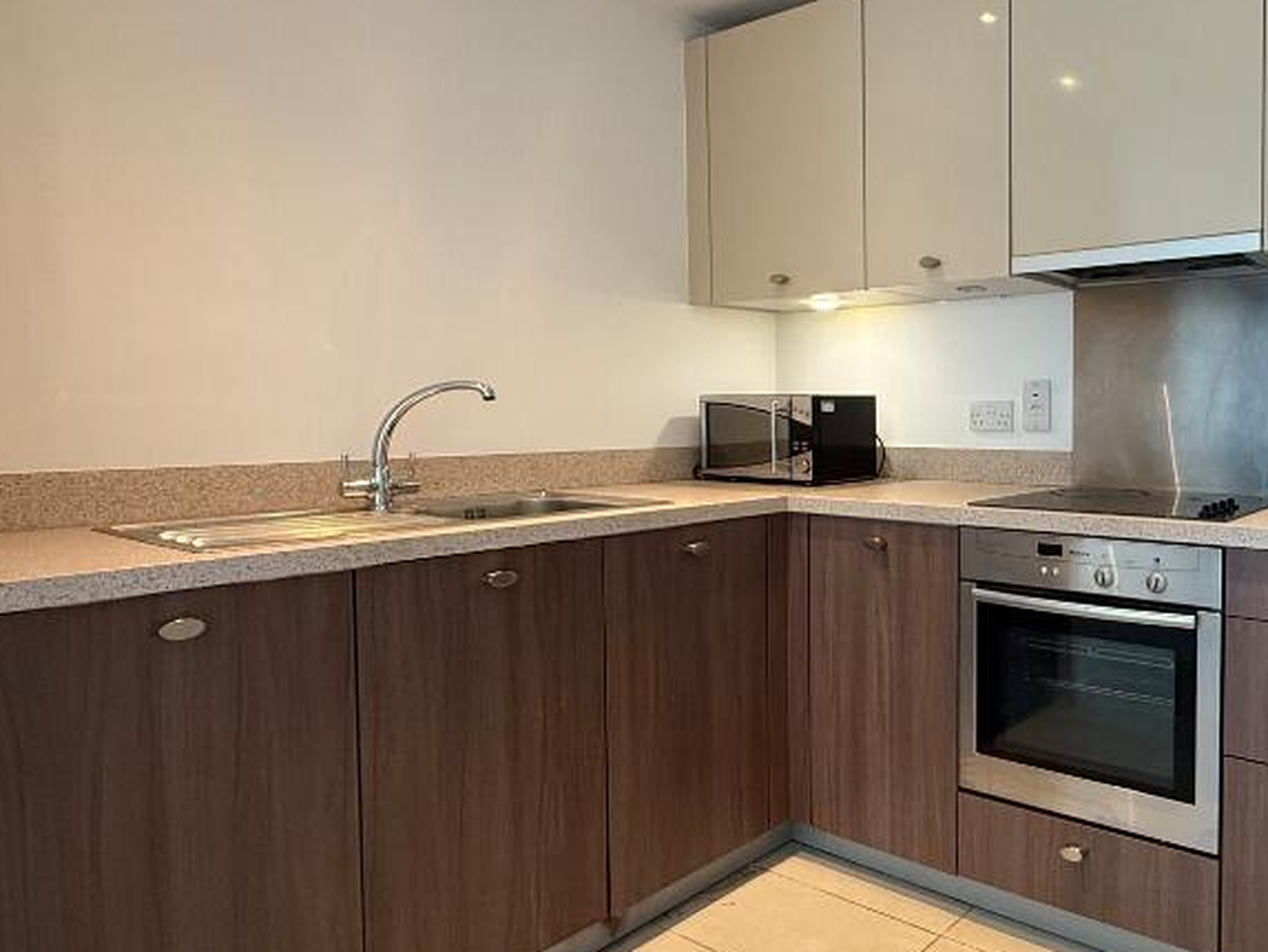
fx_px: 916
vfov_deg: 54.9
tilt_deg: -2.2
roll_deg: -0.2
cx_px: 994
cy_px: 447
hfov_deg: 64.0
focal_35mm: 25
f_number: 2.2
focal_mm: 2.22
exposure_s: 1/100
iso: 320
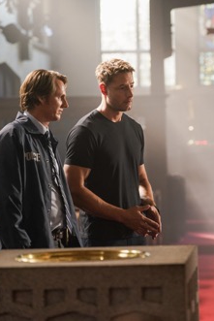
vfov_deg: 14.4
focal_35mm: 142
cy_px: 160
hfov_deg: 9.6
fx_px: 1265
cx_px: 182
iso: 1600
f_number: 2.8
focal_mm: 94
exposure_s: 1/160
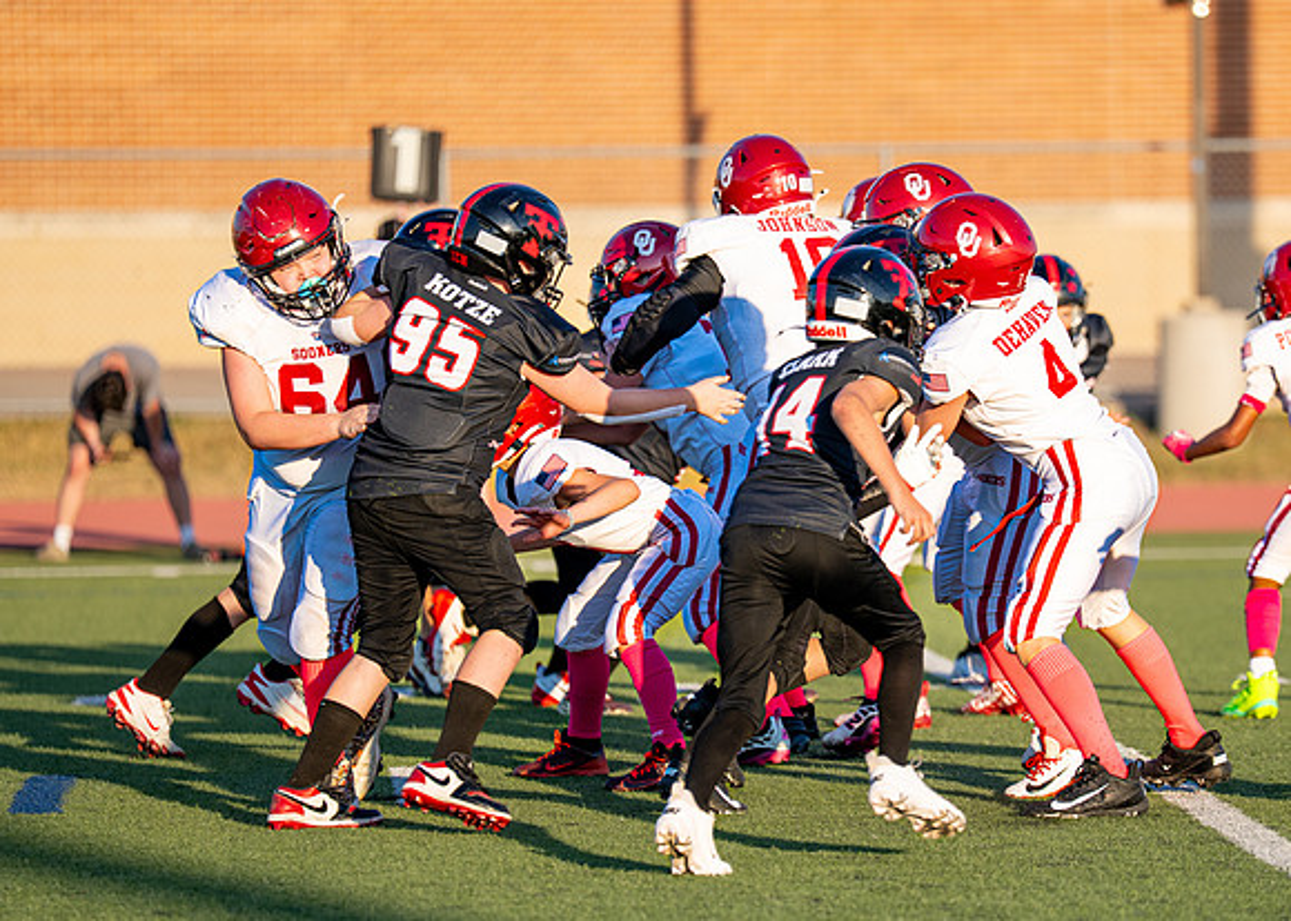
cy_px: 502
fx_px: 10071
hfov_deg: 7.3
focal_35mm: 275
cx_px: 934
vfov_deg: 5.2
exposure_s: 1/1000
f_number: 2.8
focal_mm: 180
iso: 100
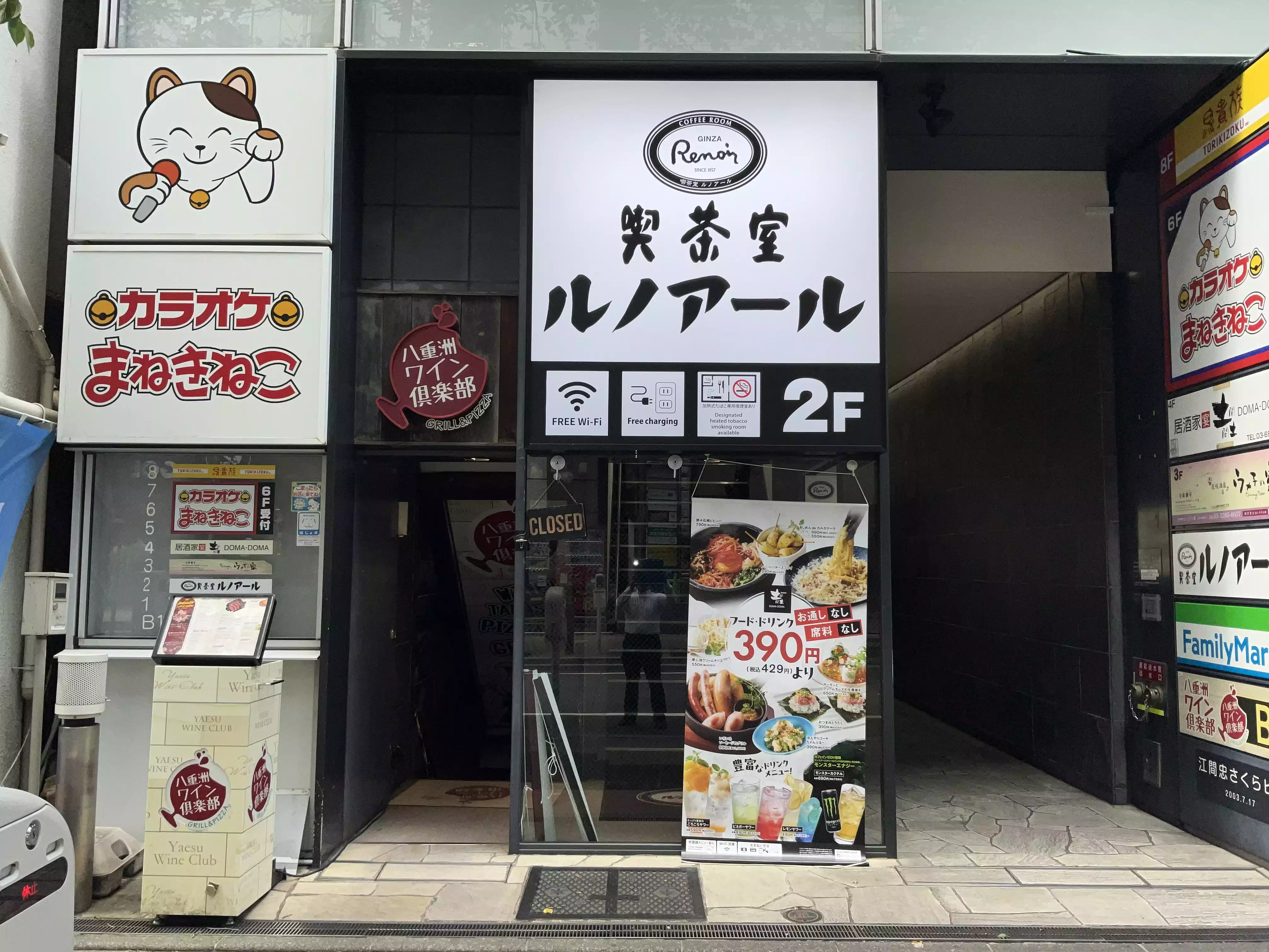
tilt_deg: +4.8
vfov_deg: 48.2
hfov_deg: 61.7
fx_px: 1063
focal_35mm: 29
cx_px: 634
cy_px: 476
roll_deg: +0.1
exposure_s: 1/237
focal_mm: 3
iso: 16
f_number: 1.8
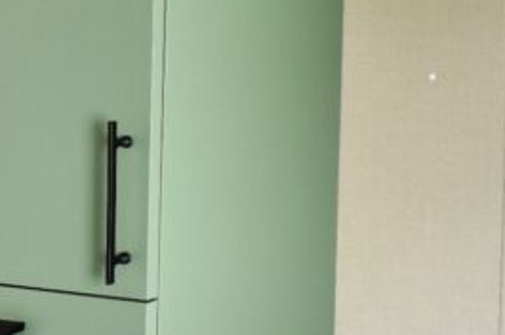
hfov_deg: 28.3
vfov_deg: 23.0
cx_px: 661
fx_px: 813
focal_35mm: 58
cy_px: 67
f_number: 5.6
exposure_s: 1/40
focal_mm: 10
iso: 200
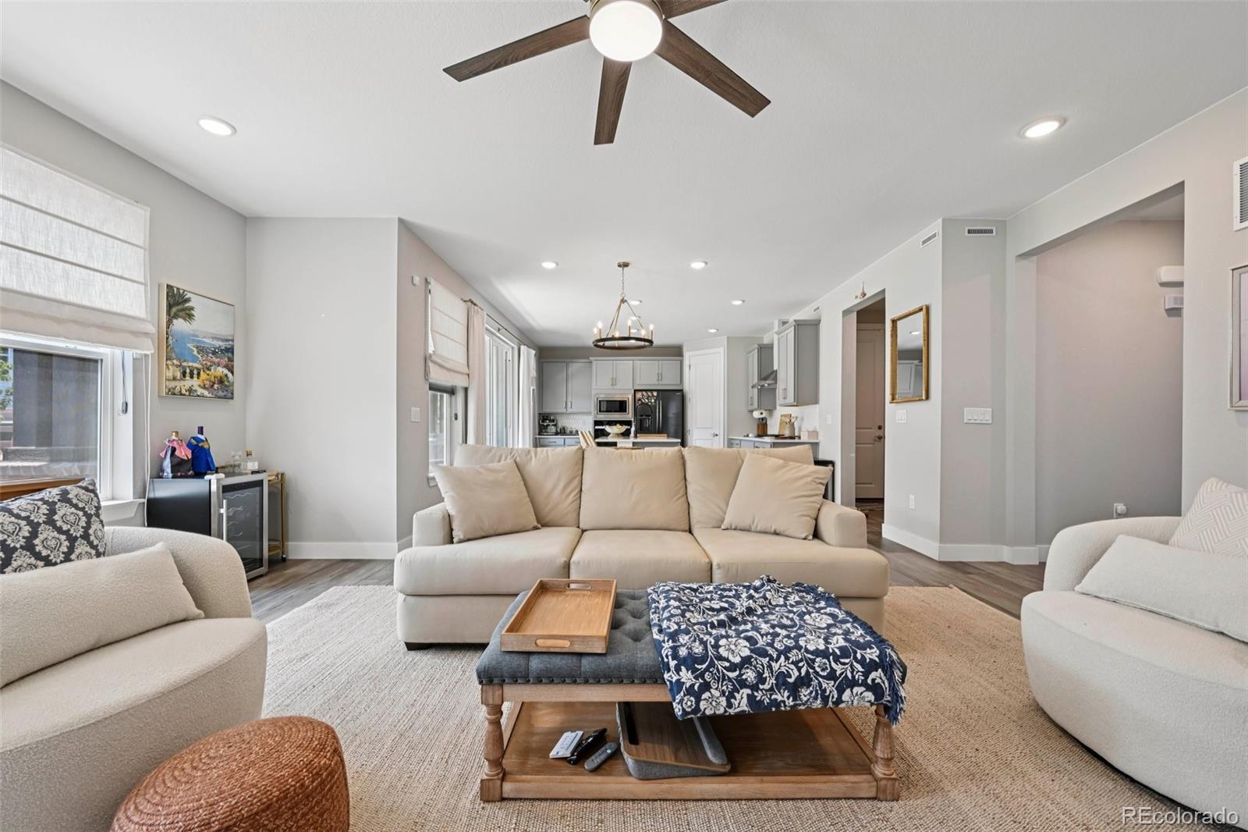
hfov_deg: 104.3
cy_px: 416
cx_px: 624
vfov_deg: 81.2
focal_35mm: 14
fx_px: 485
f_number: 10
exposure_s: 1/15
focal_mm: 14
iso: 220
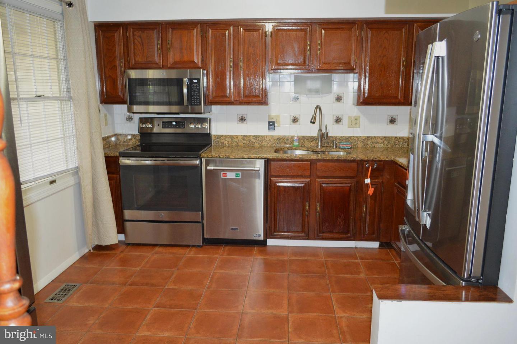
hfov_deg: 67.4
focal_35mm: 27
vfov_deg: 47.8
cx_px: 258
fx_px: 387
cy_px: 172
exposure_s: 1/60
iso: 1800
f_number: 3.5
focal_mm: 18
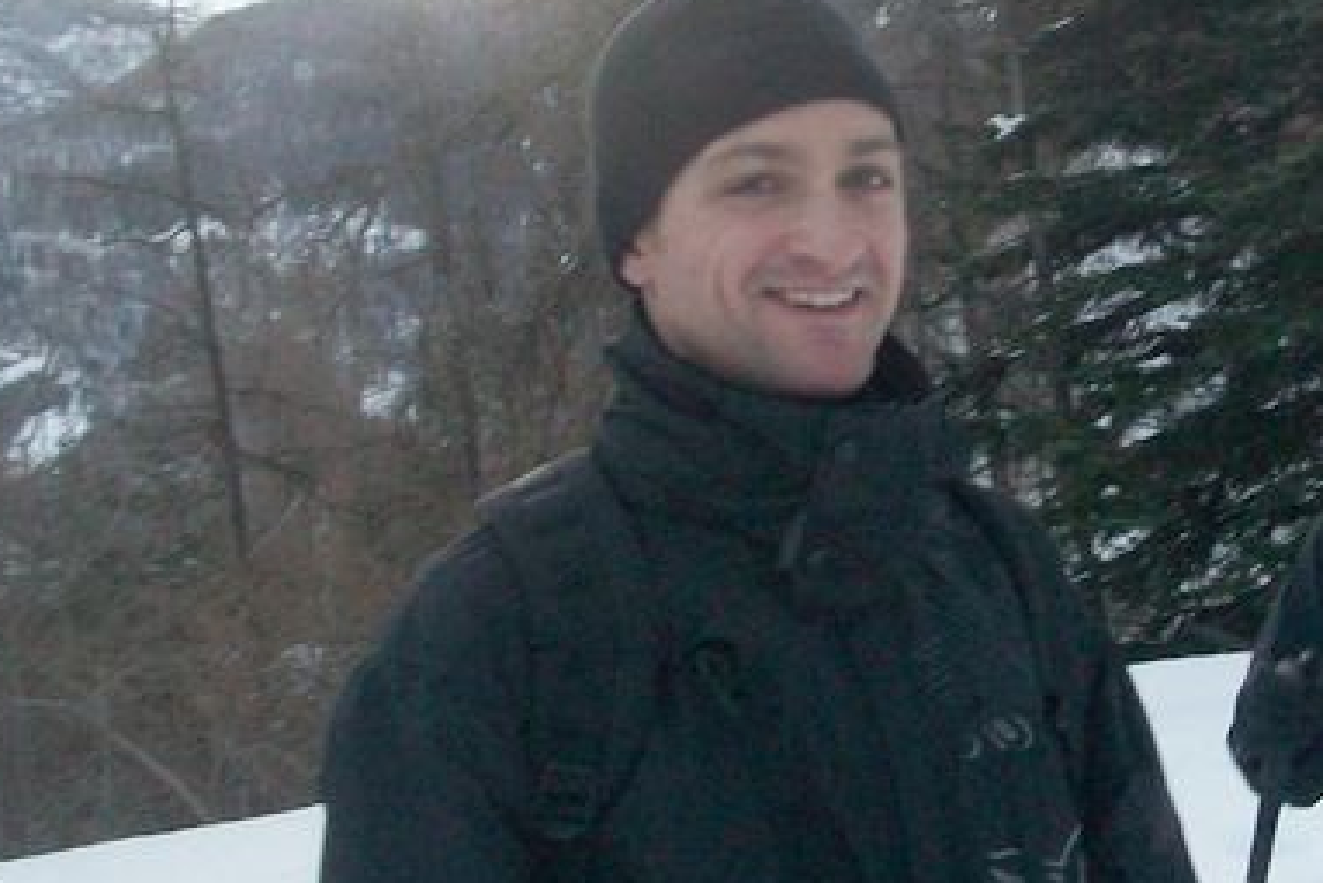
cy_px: 405
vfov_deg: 18.4
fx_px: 2720
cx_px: 1278
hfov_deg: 26.1
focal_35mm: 74
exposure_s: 1/125
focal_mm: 5.7
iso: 134
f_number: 2.8
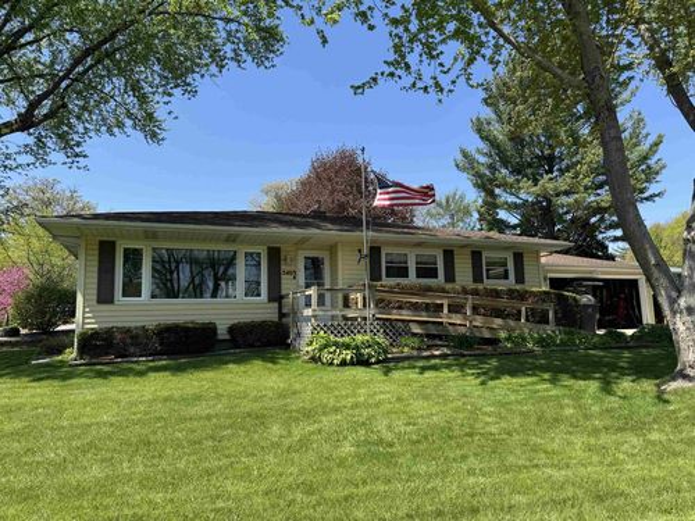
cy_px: 260
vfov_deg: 56.8
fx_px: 482
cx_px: 348
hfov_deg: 71.6
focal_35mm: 24
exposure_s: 1/2174
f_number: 1.78
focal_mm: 6.76
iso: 80
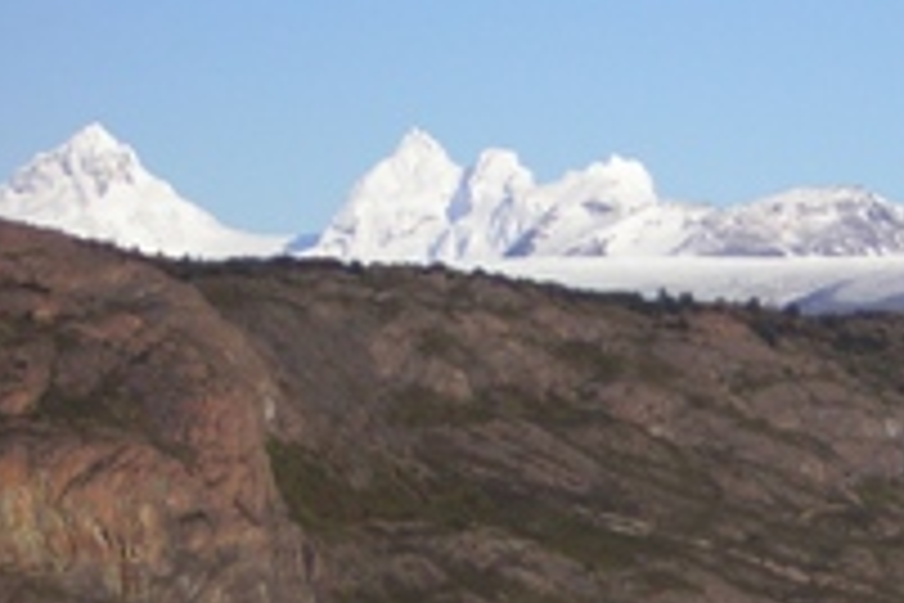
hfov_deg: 9.2
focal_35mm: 224
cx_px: 756
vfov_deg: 6.1
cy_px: 598
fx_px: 5624
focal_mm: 14.1
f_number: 4.7
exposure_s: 1/717
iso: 50
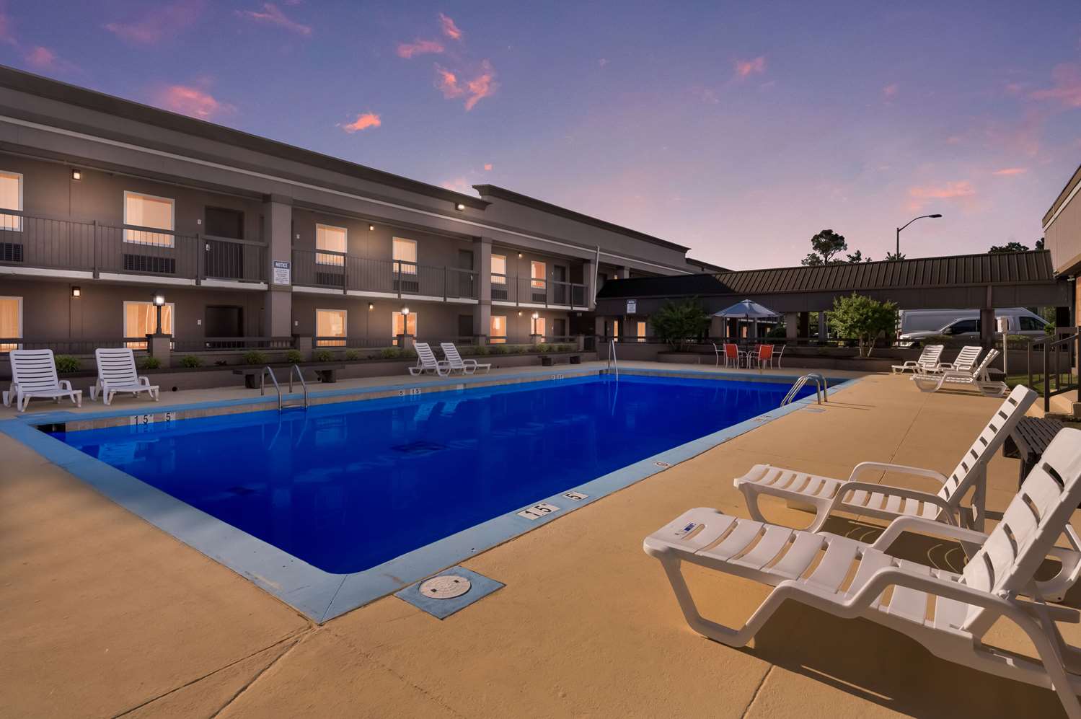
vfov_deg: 68.8
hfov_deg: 91.7
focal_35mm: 18
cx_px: 540
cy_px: 360
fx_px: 525
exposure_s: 1/60
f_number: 8
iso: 100
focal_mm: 17.5
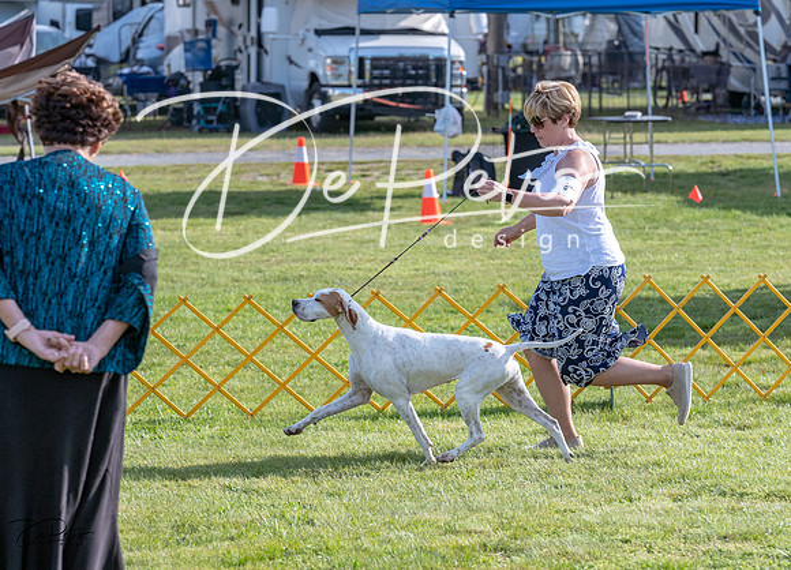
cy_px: 277
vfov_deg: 8.7
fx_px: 3745
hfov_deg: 12.1
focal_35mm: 166
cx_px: 386
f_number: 5.6
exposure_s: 1/1250
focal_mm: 130
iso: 400
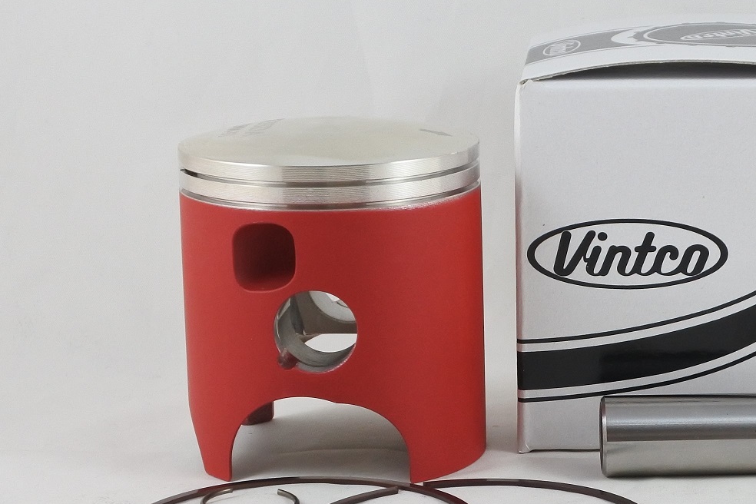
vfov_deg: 17.9
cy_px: 328
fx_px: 1596
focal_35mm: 76
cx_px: 529
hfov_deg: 26.4
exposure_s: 1/125
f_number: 4.2
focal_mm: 15.3
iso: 400
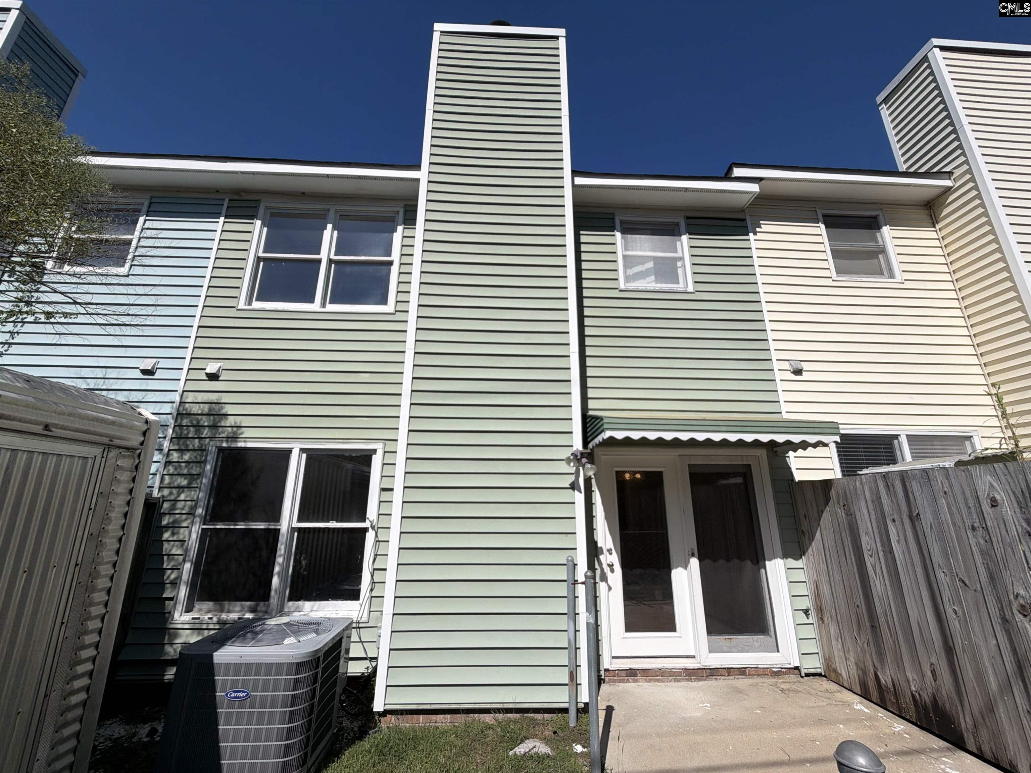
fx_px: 417
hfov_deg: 102.1
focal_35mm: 14
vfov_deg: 85.7
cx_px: 516
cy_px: 386
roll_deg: -0.2
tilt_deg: +16.5
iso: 20
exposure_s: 1/1656
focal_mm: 2.22
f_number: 2.2
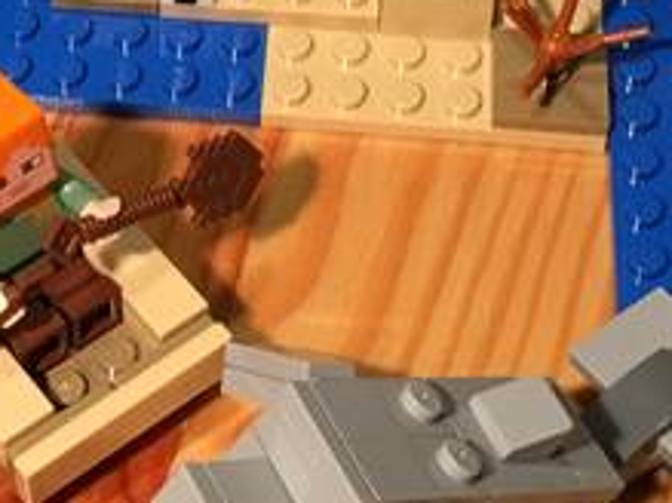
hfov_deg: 16.3
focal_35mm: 119
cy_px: -207
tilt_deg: -46.0
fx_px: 2309
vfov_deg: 12.0
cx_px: 46
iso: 125
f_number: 2.2
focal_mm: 4.15
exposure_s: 1/33
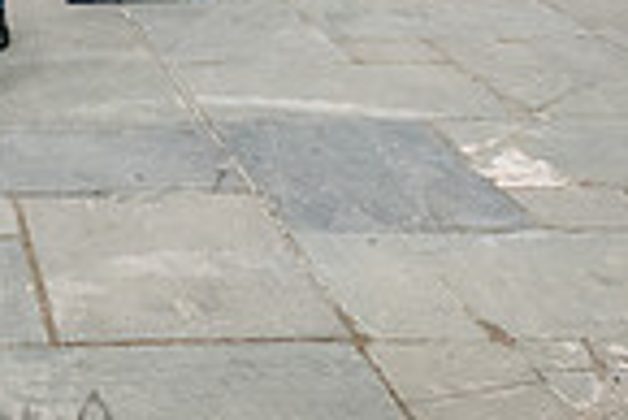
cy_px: -301
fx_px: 1799
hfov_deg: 18.5
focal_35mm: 103
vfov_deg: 12.3
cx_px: -182
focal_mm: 24
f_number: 4.5
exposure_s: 1/640
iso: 4000
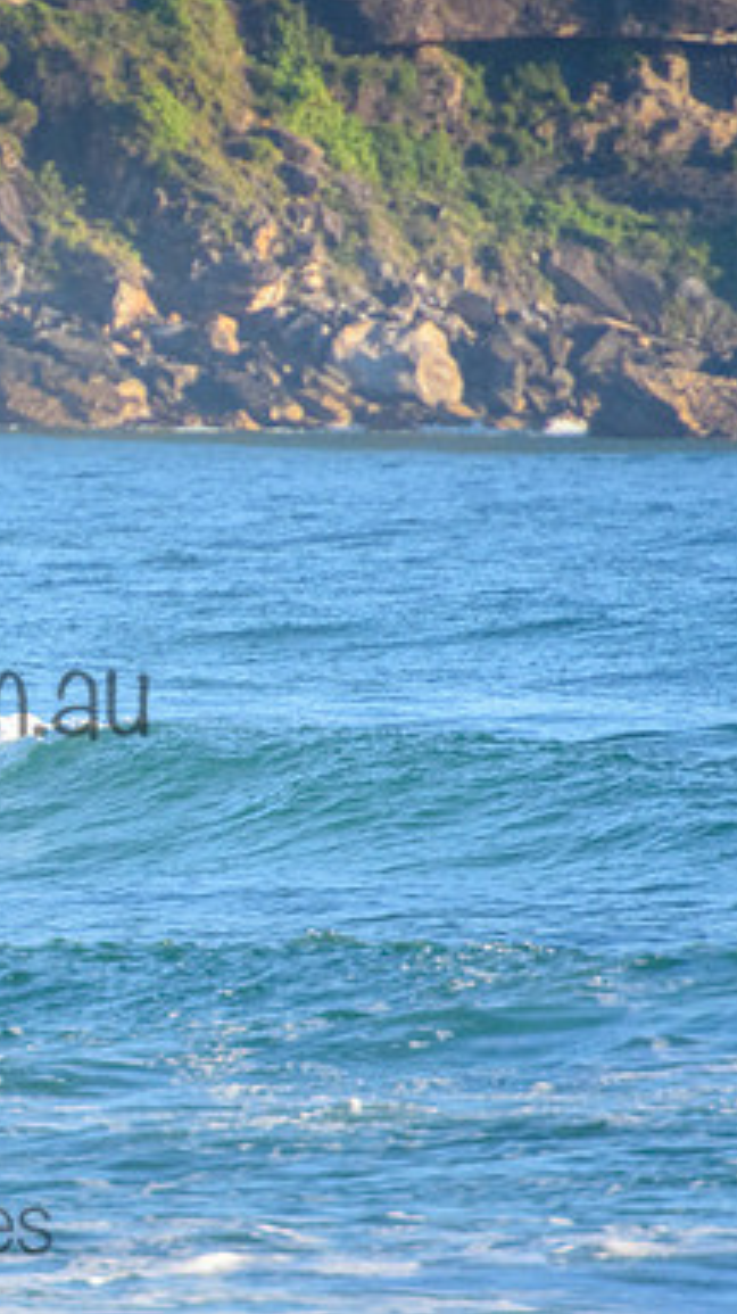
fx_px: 33000
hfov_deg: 1.3
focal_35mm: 948
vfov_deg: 2.3
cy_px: 657
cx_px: -212
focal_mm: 400
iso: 1000
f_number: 5.6
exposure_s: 1/2500
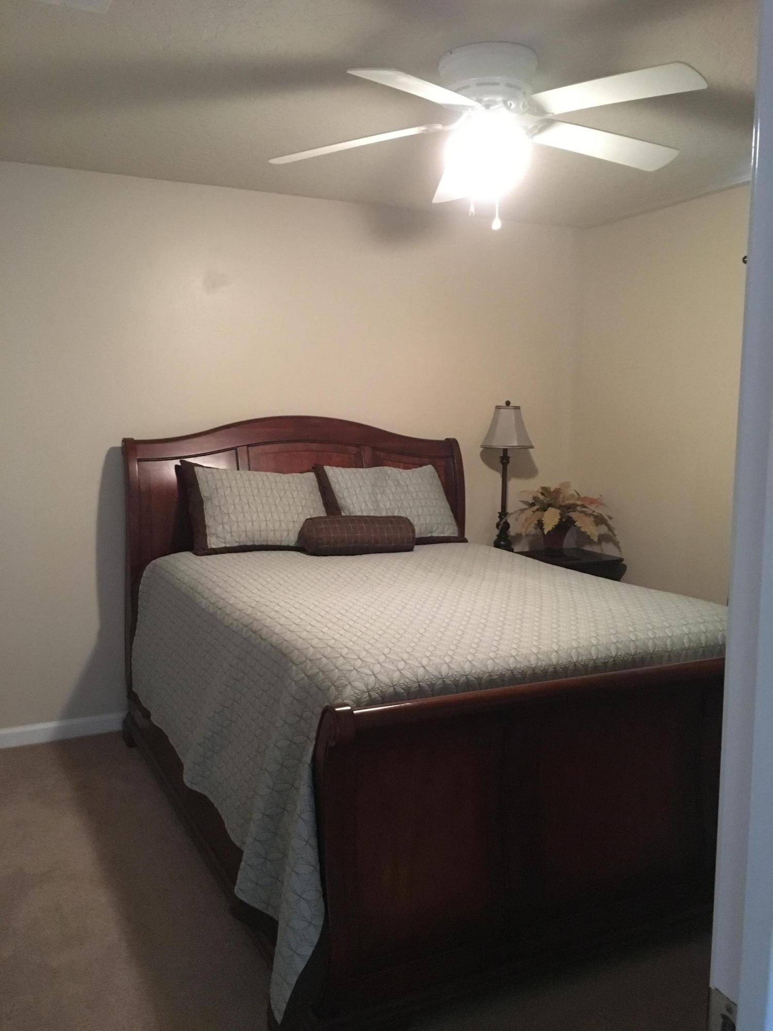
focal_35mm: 29
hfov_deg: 48.2
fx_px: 863
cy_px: 516
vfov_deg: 61.7
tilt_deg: -6.9
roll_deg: +0.4
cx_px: 386
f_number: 2.2
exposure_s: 1/15
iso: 320
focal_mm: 4.15
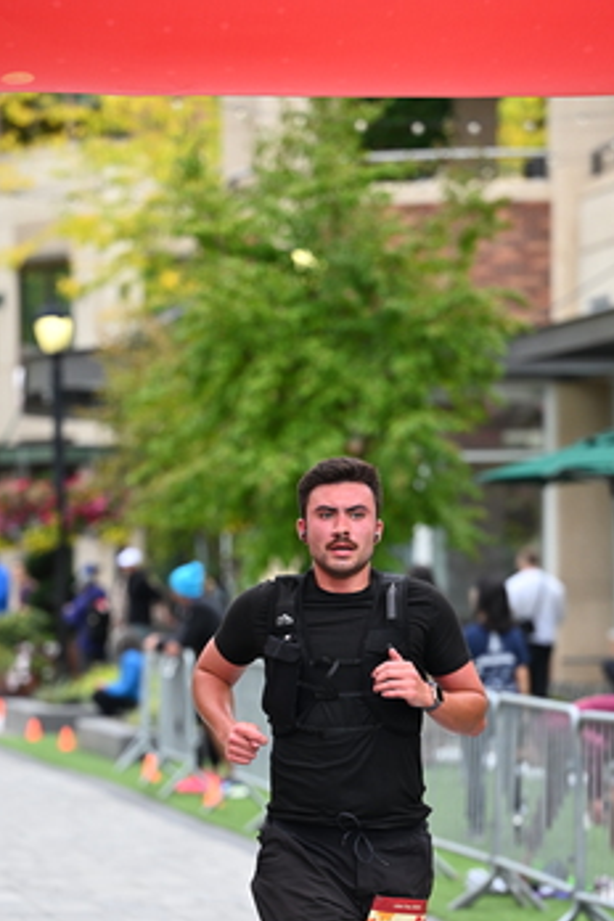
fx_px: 4451
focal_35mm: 174
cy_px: 678
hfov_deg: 7.9
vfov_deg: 11.8
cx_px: 356
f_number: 2.8
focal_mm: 110
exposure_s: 1/2000
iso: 640
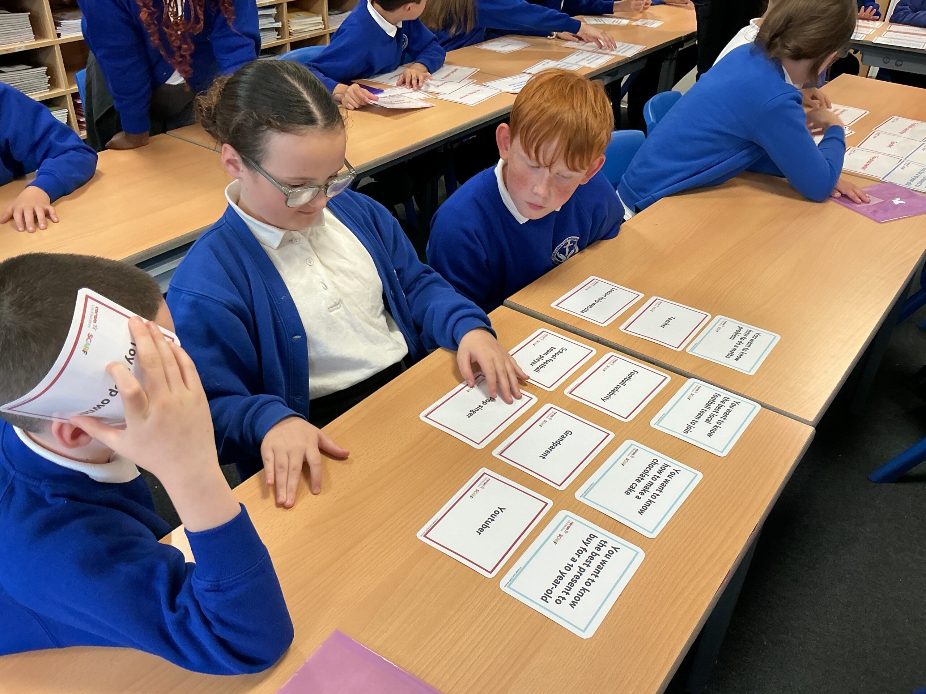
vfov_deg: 48.2
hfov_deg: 61.7
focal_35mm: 29
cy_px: 347
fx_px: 776
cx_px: 463
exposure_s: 1/60
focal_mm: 3
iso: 80
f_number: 1.8
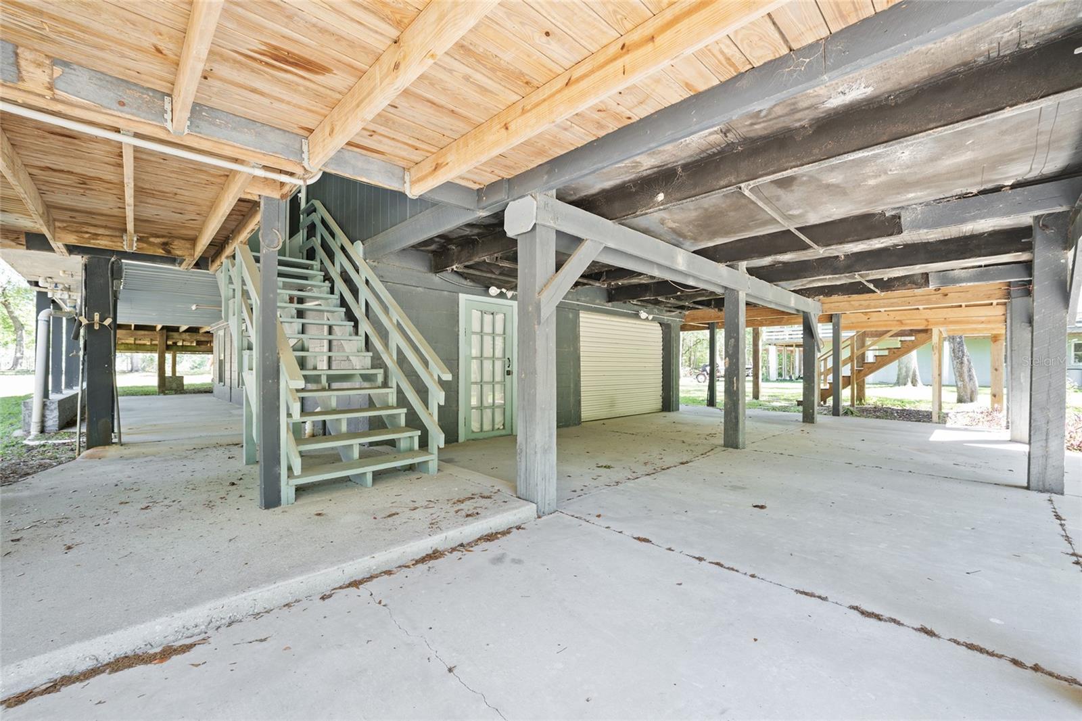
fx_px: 421
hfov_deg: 104.3
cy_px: 360
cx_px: 541
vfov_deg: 81.2
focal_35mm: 14
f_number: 7.1
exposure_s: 1/13
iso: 400
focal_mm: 14
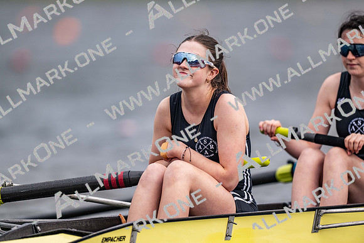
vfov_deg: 2.3
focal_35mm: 600
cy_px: 122
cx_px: 182
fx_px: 6068
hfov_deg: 3.4
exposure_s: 1/2500
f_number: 4
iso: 560
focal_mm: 600
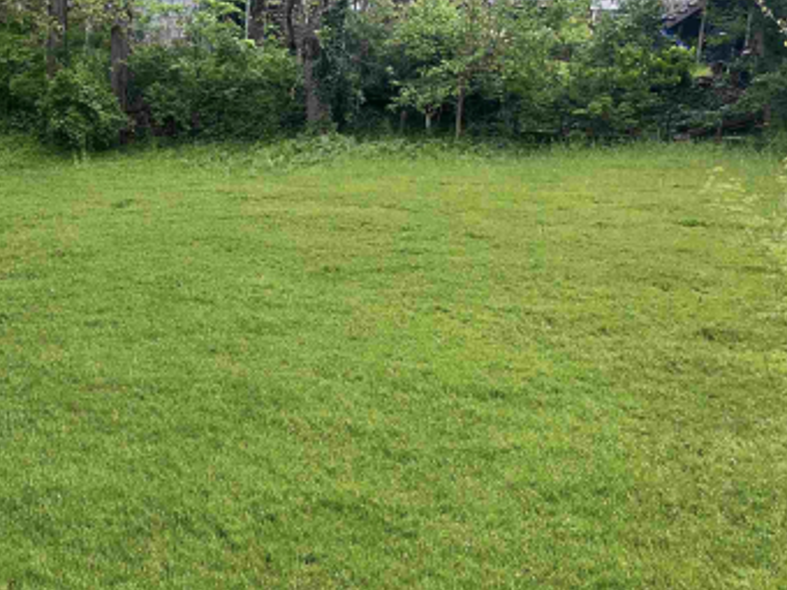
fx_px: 1159
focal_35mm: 51
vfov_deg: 28.5
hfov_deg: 35.6
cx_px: 103
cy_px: 329
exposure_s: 1/201
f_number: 1.6
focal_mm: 5.1
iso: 40
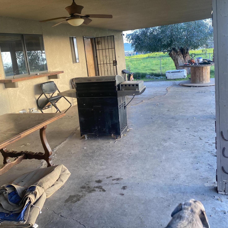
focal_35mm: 31
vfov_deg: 52.4
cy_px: 101
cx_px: 114
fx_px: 231
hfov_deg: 52.5
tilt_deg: -11.6
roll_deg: +6.7
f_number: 1.8
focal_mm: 4.25
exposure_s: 1/121
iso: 100
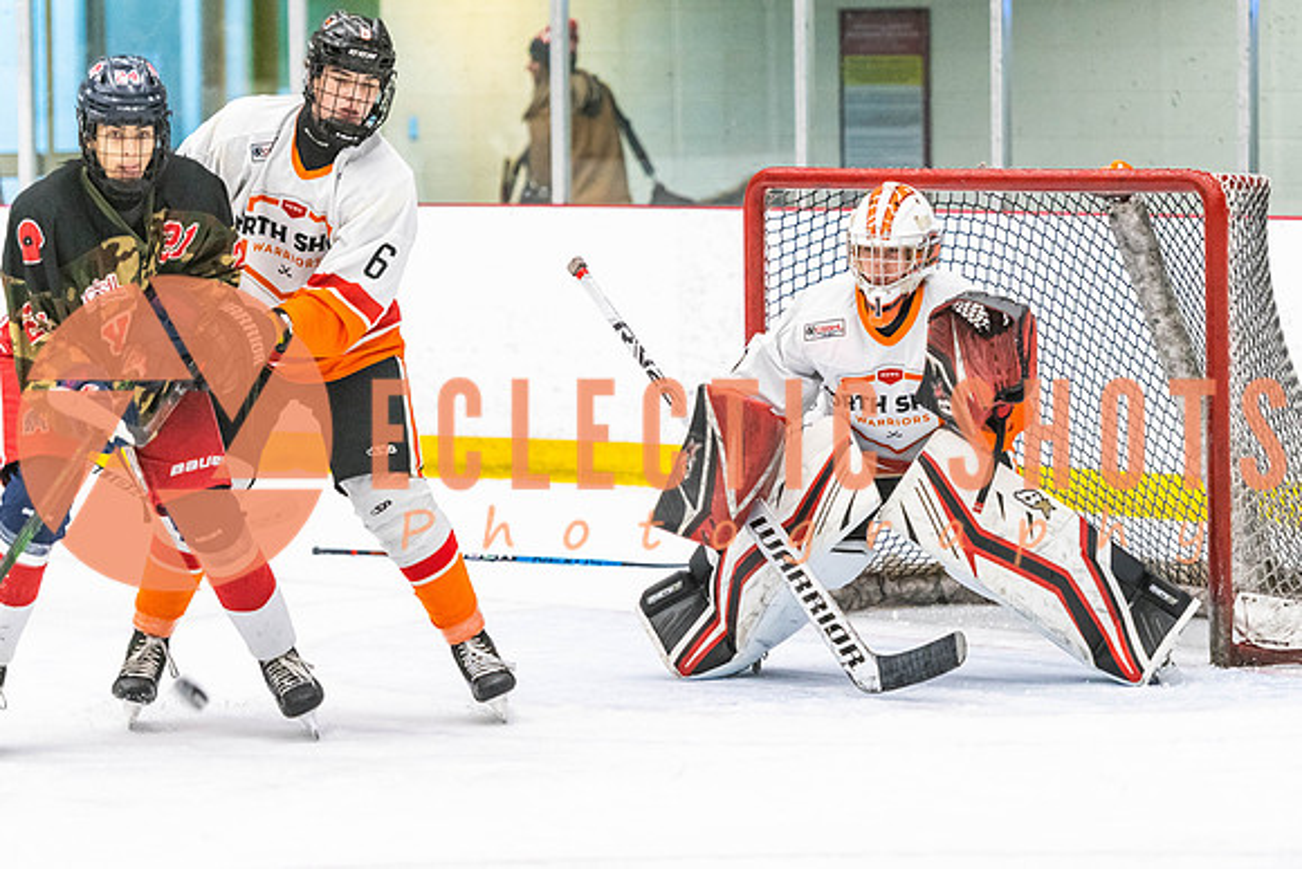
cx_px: 857
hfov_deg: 11.3
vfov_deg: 7.5
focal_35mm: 182
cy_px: 344
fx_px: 6591
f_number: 2.8
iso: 2200
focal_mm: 135
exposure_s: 1/640
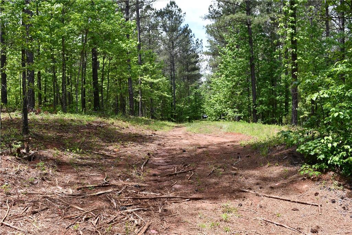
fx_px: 352
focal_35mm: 36
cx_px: 176
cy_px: 118
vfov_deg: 36.8
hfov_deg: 53.1
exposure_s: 1/250
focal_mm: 18
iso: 200
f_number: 7.1
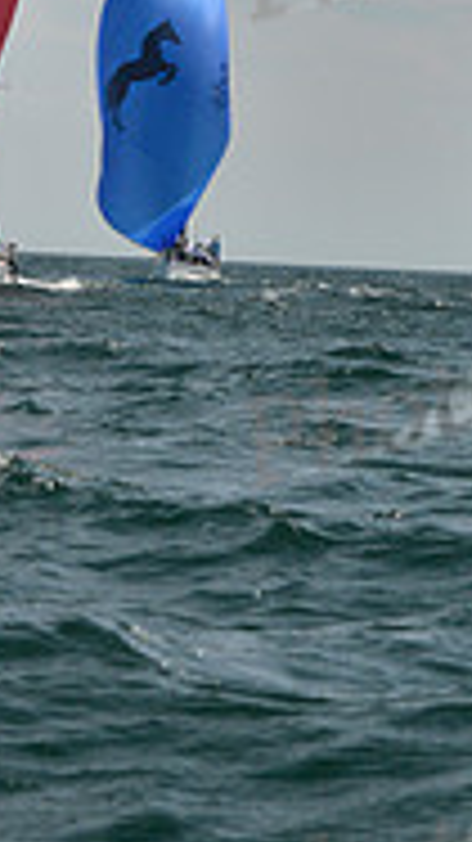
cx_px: 13
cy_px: 200
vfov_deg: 8.8
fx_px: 5436
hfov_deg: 5.0
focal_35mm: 244
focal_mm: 75
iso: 400
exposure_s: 1/800
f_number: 8
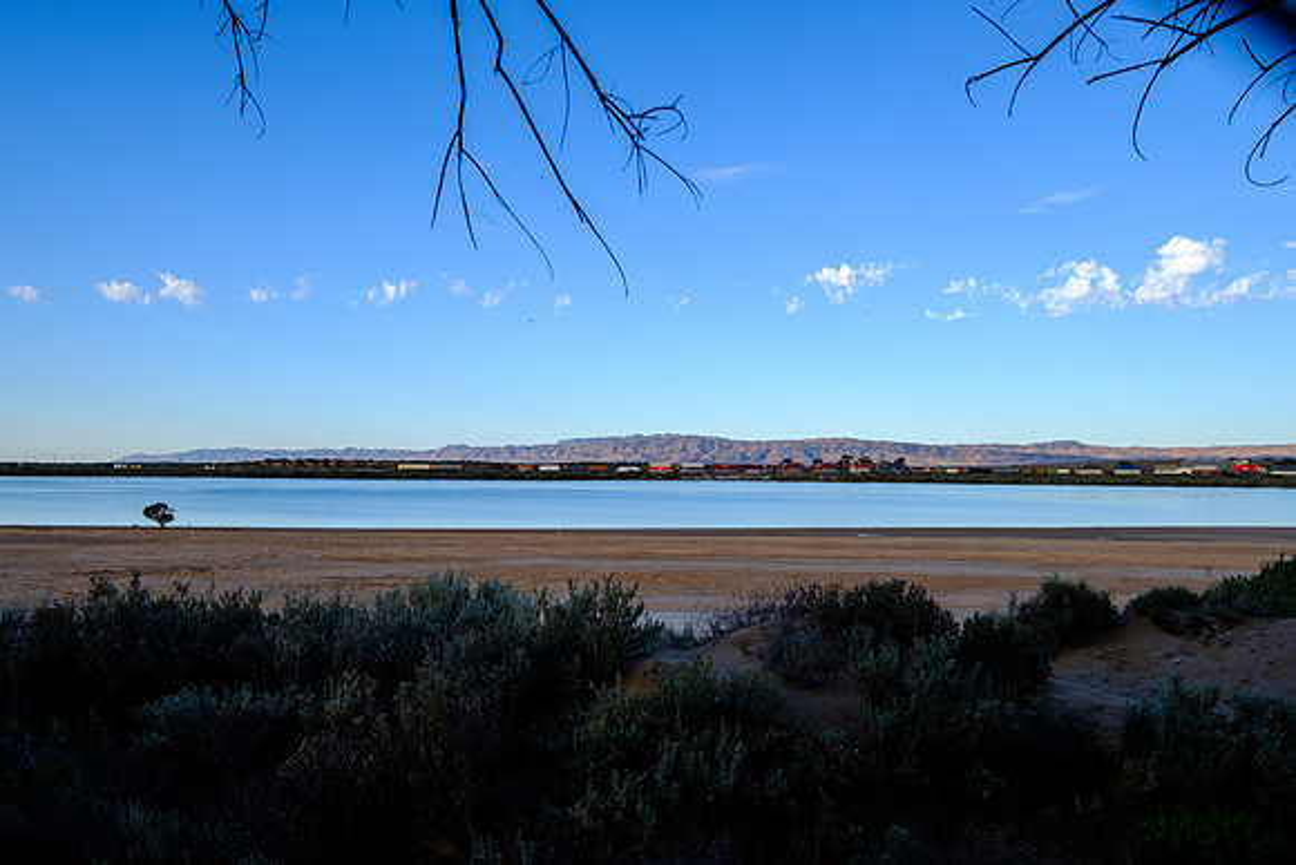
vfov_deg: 45.0
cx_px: 648
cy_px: 432
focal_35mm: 29
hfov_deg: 63.6
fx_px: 1044
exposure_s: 1/420
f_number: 7.1
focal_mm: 19.1
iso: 200
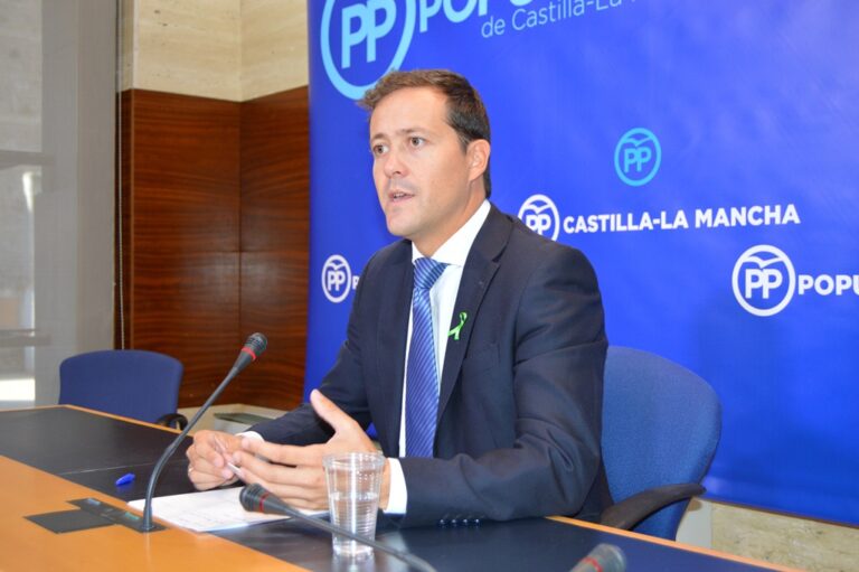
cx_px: 430
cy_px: 286
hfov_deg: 46.4
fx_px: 1001
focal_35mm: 42
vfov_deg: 31.9
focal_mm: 28
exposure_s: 1/60
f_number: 4
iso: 640
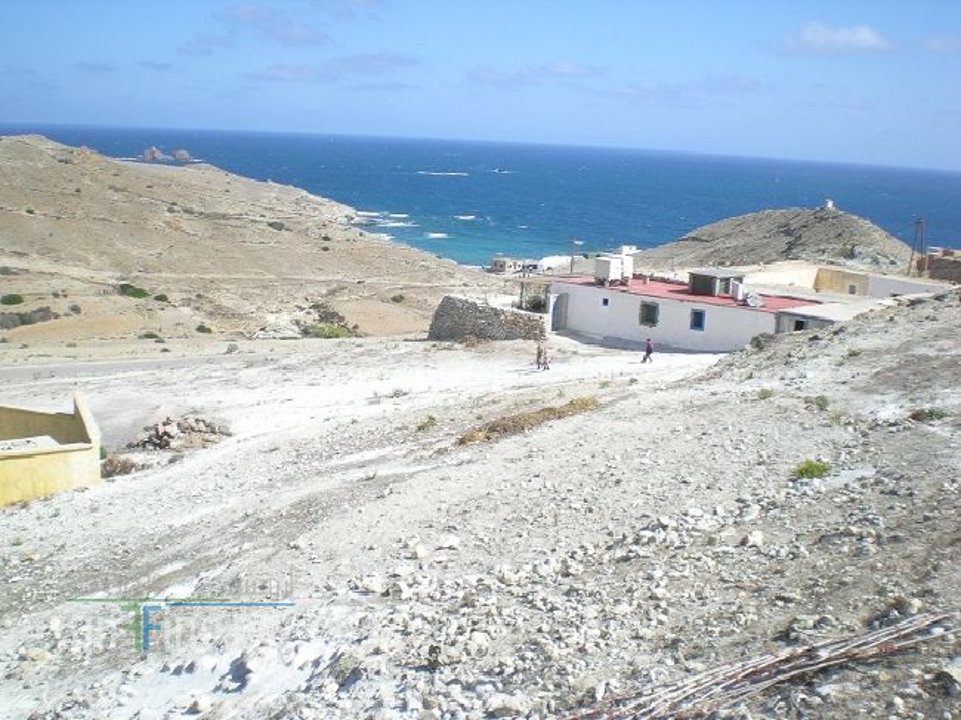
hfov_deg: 49.0
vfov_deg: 37.7
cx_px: 480
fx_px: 1055
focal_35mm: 38
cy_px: 360
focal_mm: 6.3
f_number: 4.6
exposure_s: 1/329
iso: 50
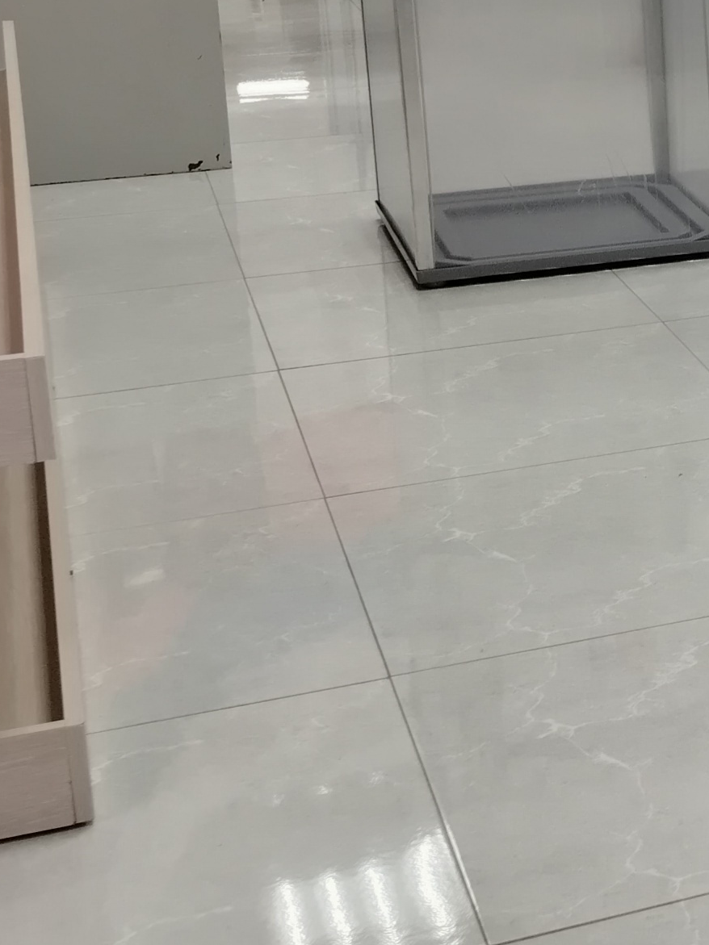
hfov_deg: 15.9
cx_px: 1186
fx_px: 2240
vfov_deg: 23.4
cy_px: 139
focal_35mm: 82
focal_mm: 5.25
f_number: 1.75
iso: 275
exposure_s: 1/50
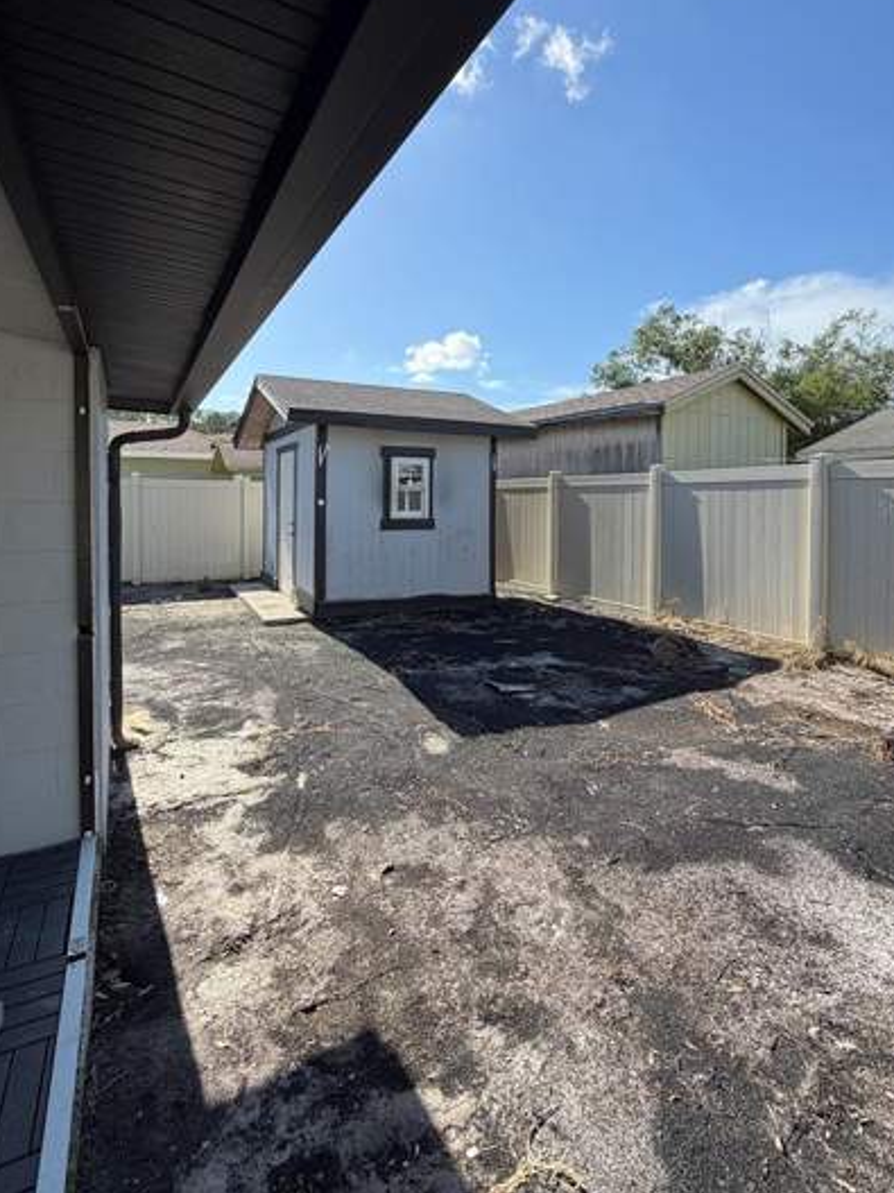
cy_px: 507
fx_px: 586
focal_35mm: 17
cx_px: 421
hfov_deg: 74.6
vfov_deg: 90.4
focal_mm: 2.22
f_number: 2.2
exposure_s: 1/770
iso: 32
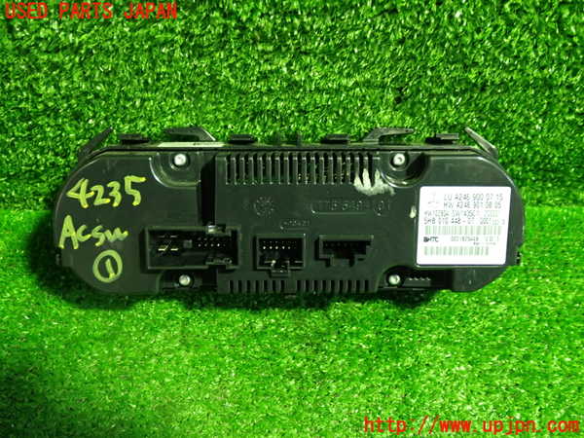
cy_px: 219
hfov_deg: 51.4
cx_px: 292
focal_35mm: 36
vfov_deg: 39.7
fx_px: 607
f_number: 2.5
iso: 800
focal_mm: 6.37
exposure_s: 1/30
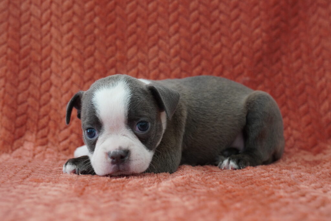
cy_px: 110
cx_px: 166
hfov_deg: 36.9
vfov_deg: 25.1
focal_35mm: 54
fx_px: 497
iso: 1600
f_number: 4
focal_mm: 36
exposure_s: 1/160
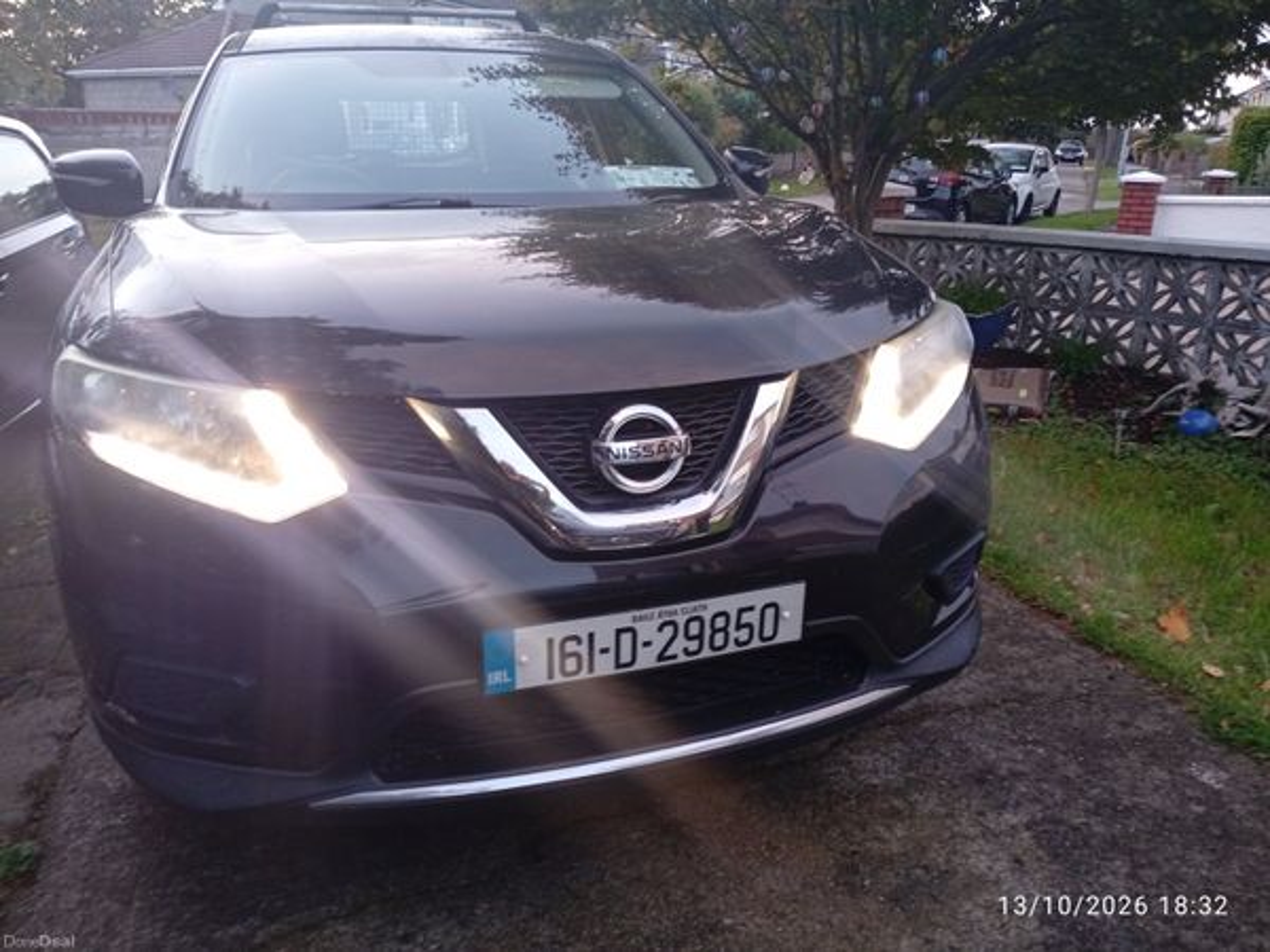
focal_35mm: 27
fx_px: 991
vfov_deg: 51.4
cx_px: 635
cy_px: 476
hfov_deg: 65.3
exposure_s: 1/33.3
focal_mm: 3.98
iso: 486
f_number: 1.8
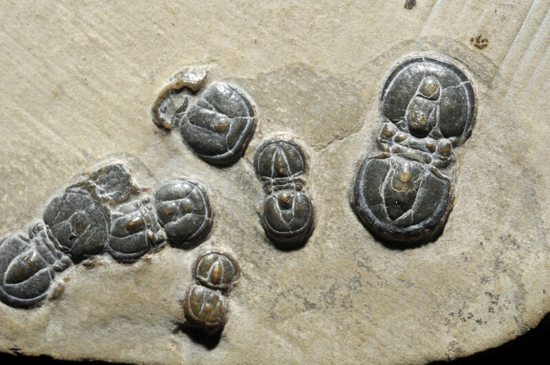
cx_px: 275
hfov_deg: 22.7
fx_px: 1373
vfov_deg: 15.1
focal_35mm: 90
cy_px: 182
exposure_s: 1/60
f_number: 22
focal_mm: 60
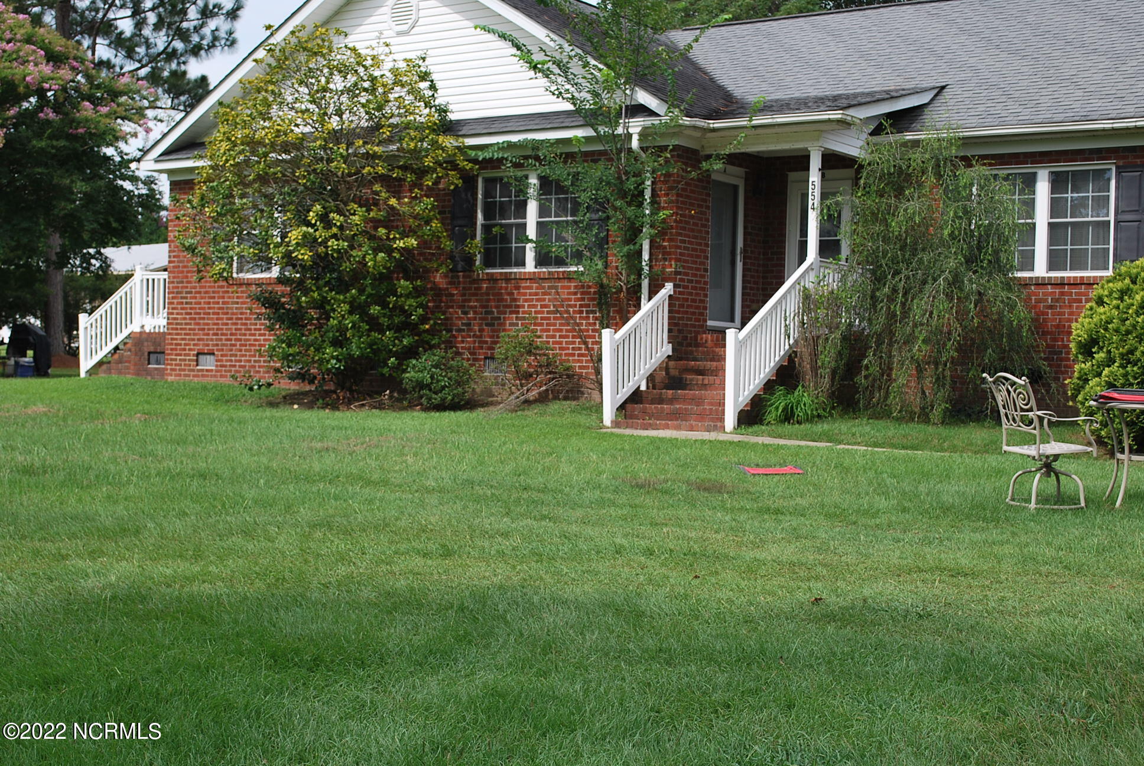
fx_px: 1623
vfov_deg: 26.6
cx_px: 572
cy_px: 383
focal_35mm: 51
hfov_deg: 38.8
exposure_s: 1/200
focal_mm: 34
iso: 100
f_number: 7.1
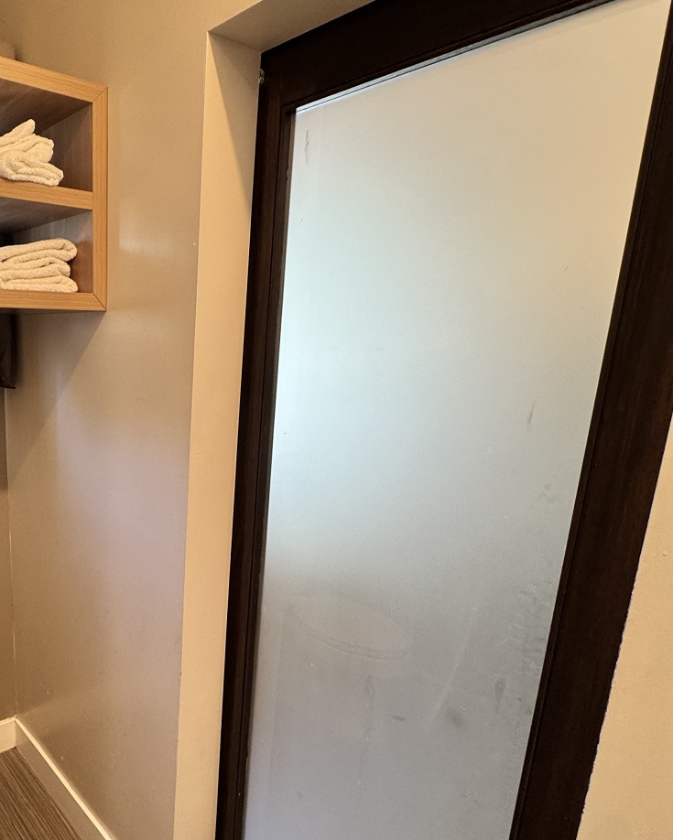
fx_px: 597
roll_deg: +0.4
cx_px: 121
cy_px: 470
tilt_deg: -12.5
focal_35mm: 24
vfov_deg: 70.0
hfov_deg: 54.2
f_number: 2.2
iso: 200
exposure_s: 1/60
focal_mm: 2.22
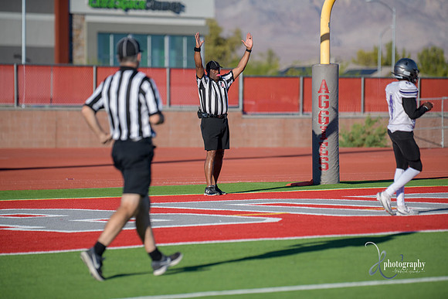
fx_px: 2738
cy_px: 150
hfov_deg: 9.4
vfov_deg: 6.2
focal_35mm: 220
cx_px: 224
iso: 400
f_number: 2.8
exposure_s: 1/6400
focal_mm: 220
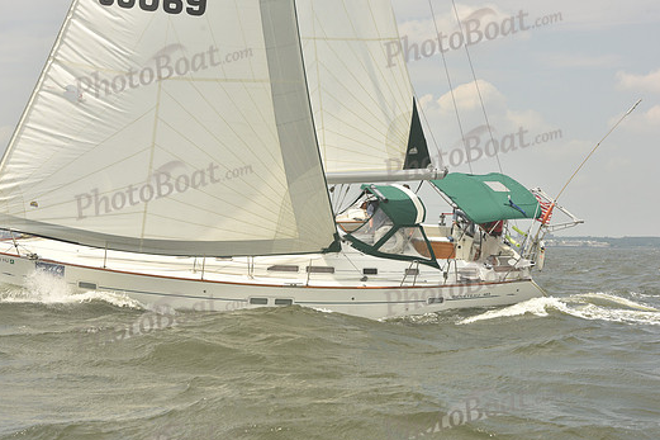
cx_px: 319
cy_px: 235
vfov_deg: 17.5
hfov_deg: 26.0
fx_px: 1429
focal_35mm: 78
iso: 250
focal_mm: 70
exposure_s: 1/800
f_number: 8
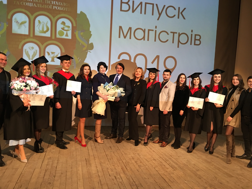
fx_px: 211
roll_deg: -3.7
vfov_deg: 48.2
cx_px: 126
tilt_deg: -2.9
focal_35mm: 29
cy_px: 94
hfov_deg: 61.7
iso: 80
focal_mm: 4.15
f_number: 2.2
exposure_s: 1/17
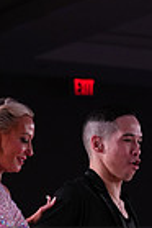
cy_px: 282
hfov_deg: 3.2
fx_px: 2761
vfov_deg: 4.7
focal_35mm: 437
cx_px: 66
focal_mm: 105
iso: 1600
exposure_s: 1/400
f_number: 4
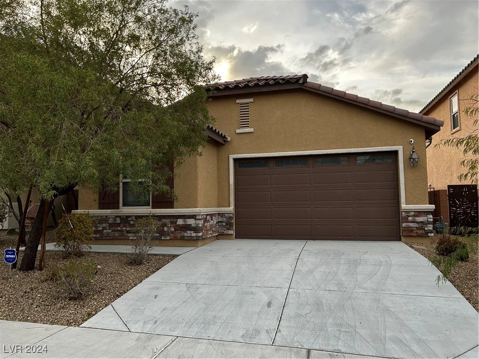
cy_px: 180
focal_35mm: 26
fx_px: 360
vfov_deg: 53.1
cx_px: 240
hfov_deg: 67.3
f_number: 1.5
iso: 50
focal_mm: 5.7
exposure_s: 1/305
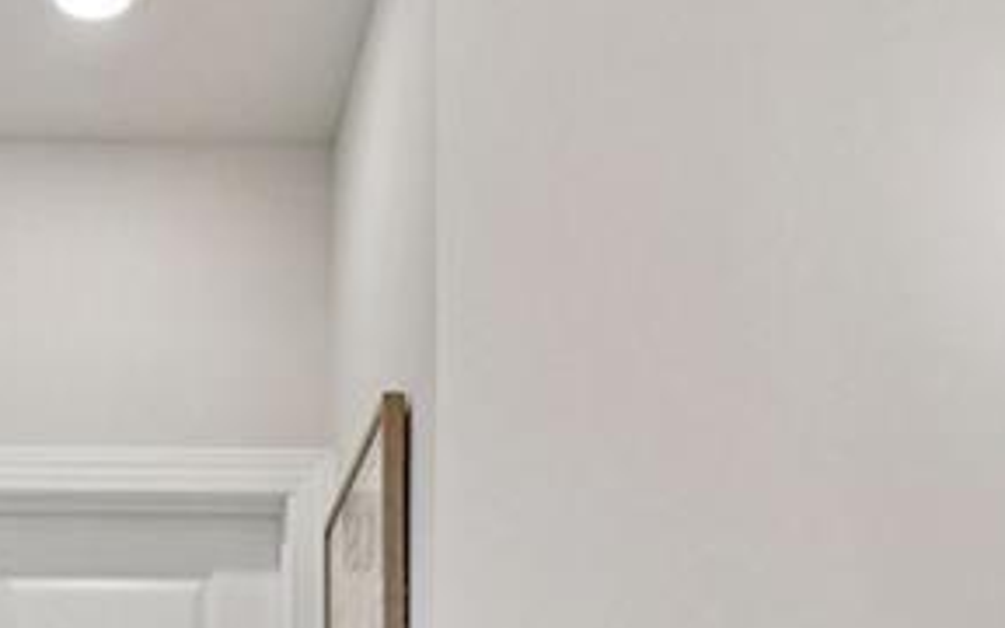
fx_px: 1589
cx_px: 101
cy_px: 1061
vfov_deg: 18.5
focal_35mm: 58
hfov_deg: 33.3
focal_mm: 16
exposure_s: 1/100
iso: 400
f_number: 8
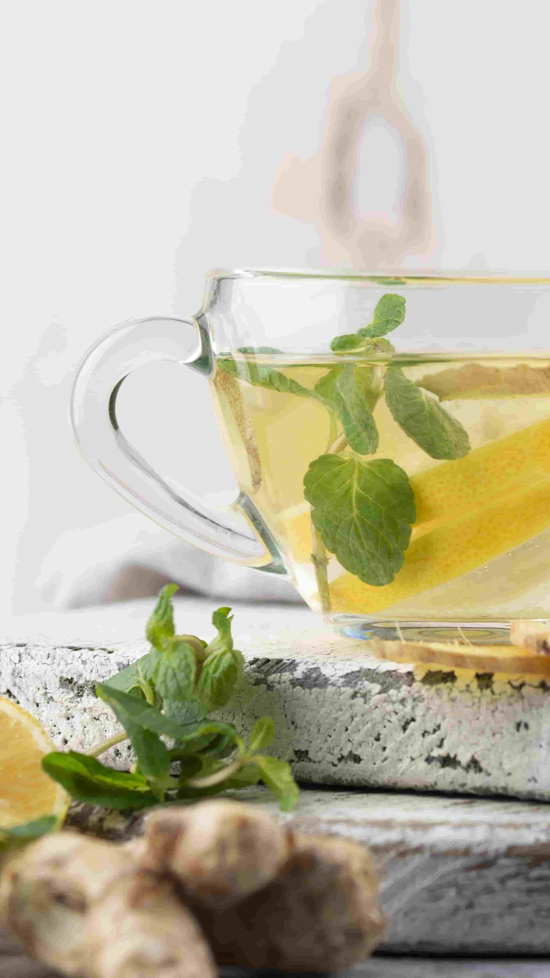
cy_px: 352
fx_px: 4096
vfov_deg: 13.6
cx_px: 392
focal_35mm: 158
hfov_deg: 7.7
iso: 100
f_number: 9
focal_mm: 105
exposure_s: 1/100
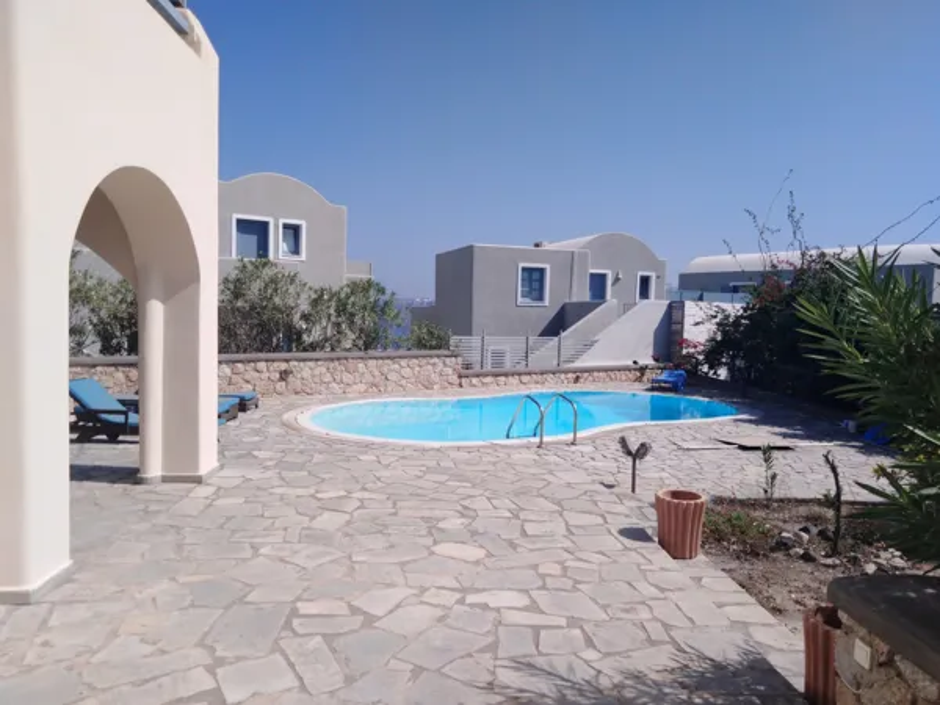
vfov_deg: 53.1
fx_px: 706
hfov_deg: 67.3
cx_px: 470
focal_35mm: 26
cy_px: 352
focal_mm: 3.46
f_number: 2.2
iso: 101
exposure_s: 1/2228
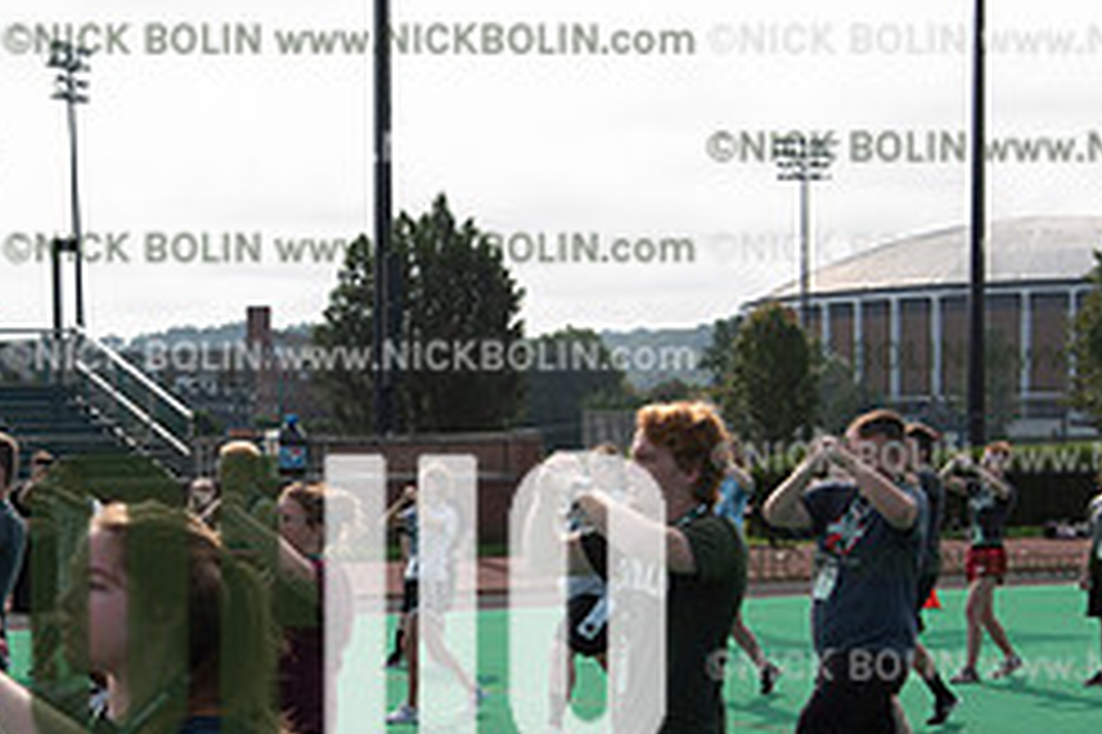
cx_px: 346
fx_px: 2753
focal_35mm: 90
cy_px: 669
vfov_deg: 15.0
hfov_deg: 22.5
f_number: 5.6
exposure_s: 1/640
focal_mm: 38
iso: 125
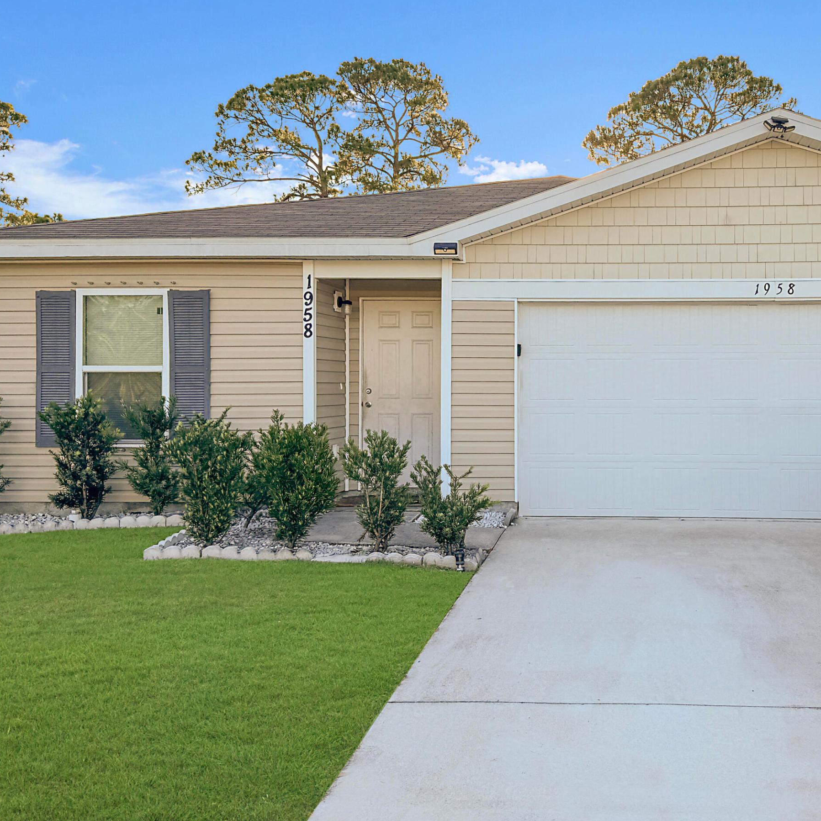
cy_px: 367
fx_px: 912
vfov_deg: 48.4
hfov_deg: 47.3
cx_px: 579
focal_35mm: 34
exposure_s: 1/2252
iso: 80
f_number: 1.78
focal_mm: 6.76
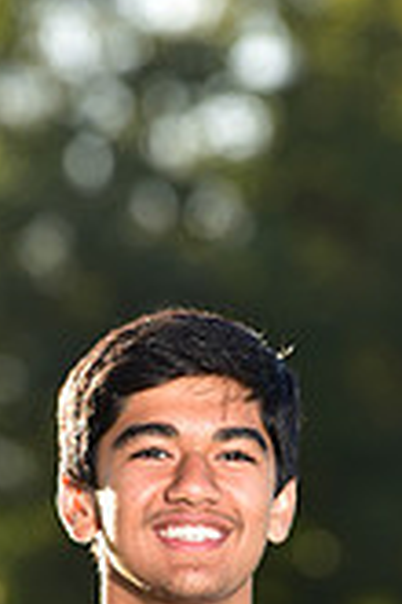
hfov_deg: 2.0
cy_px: 835
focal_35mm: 703
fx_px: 11774
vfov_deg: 2.9
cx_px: 152
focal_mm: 200
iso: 100
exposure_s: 1/200
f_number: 5
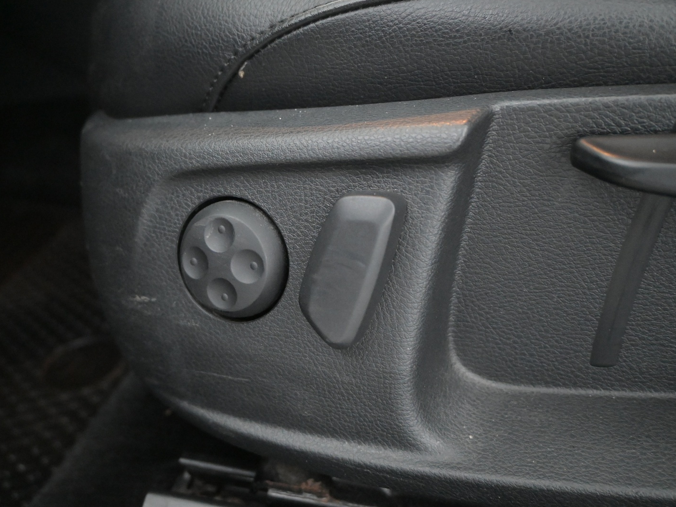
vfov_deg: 41.2
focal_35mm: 35
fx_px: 675
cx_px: 292
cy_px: 254
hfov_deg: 53.0
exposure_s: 1/30
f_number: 4
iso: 6400
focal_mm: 21
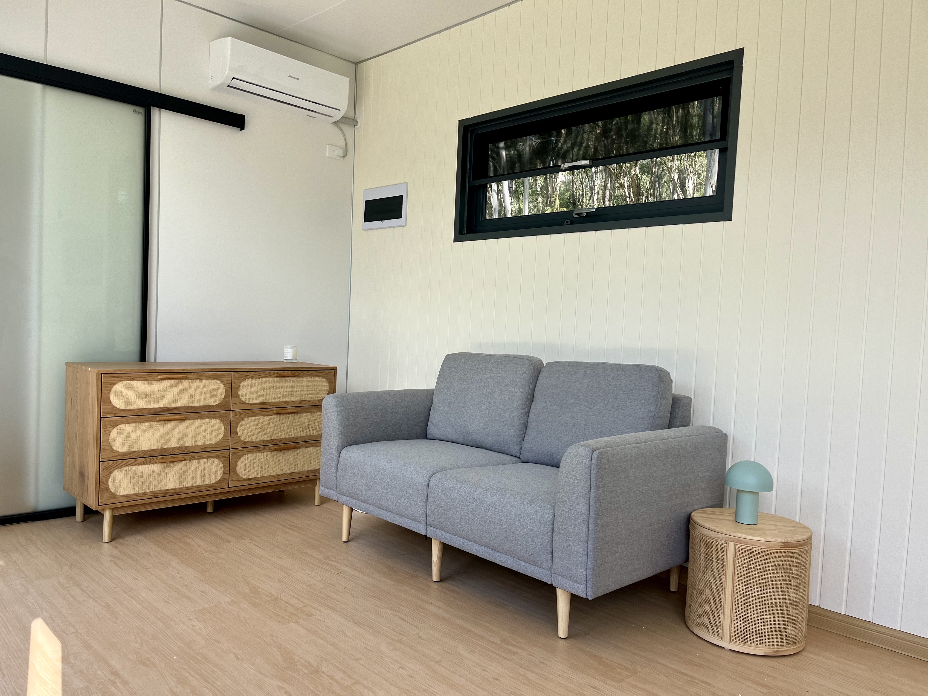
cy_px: 348
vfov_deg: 53.1
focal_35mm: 26
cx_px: 464
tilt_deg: -2.2
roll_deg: -2.3
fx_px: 697
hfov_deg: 67.3
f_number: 1.6
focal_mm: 5.1
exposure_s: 1/761
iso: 50
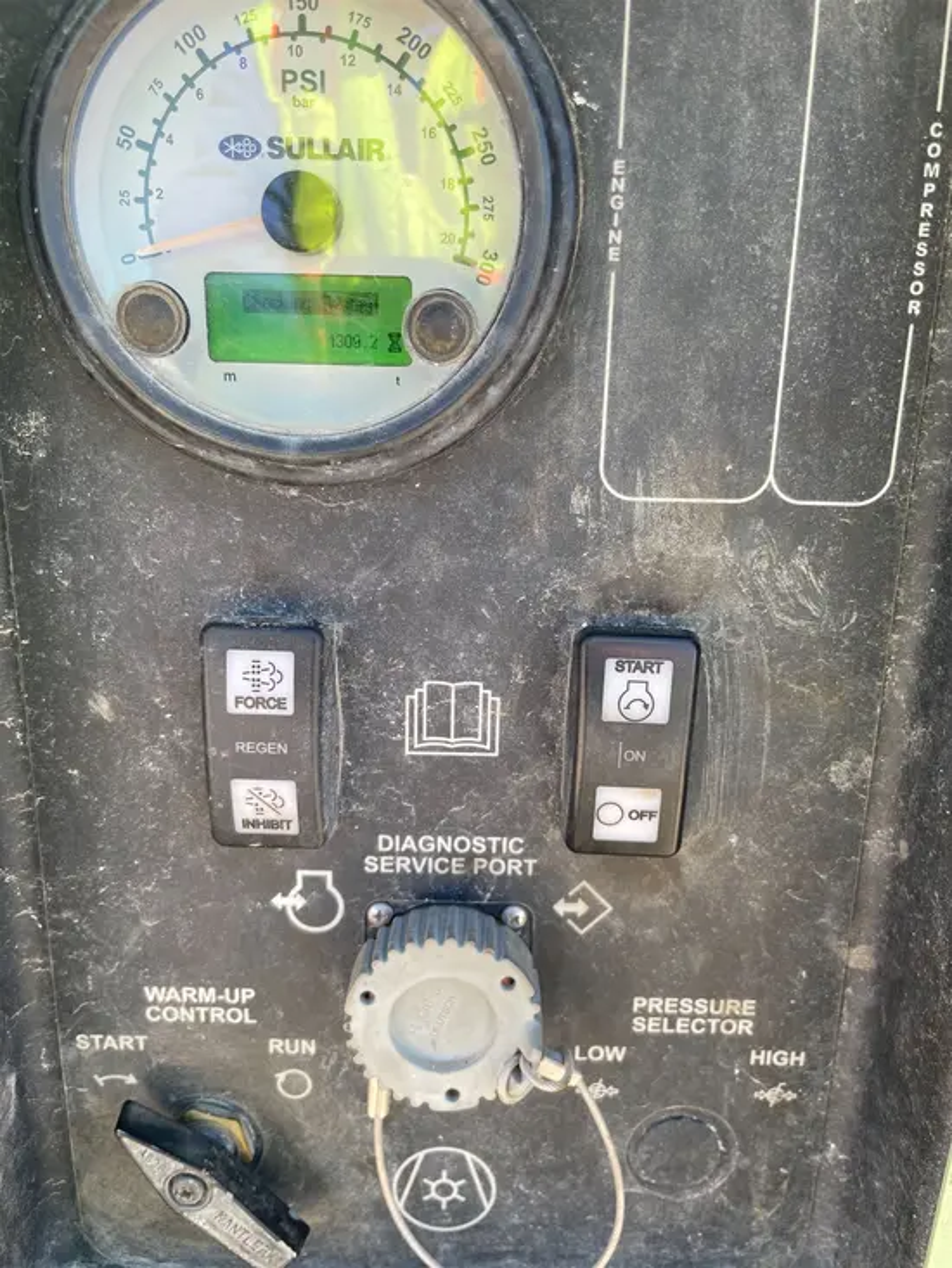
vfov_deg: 67.3
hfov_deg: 53.1
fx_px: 953
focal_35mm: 26
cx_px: 476
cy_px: 634
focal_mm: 4.2
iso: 32
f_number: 1.6
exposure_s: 1/265
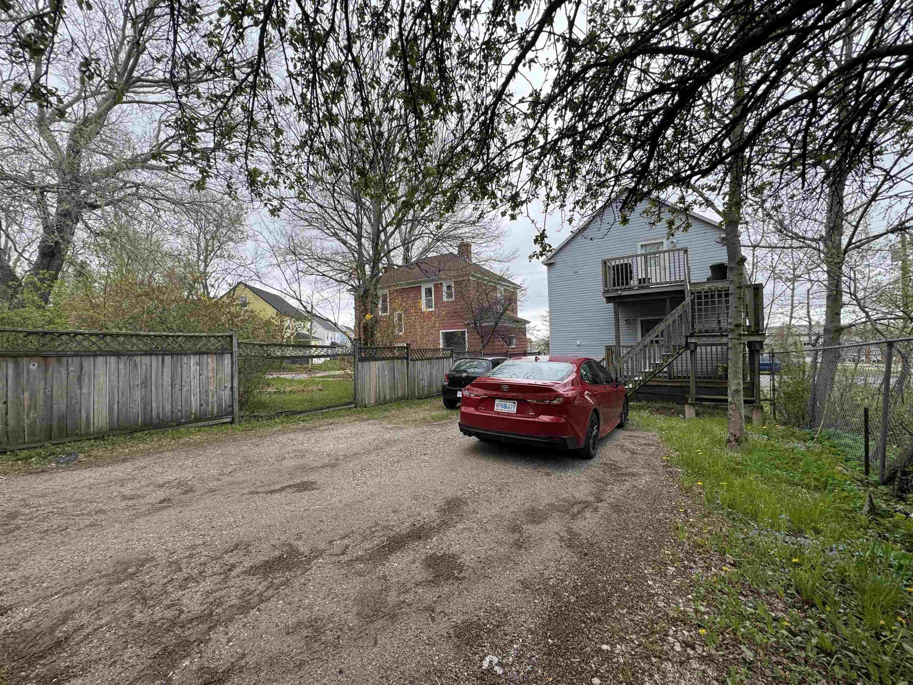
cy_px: 342
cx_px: 456
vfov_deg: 85.7
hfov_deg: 102.1
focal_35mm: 14
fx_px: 369
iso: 40
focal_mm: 2.22
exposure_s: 1/561
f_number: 2.2
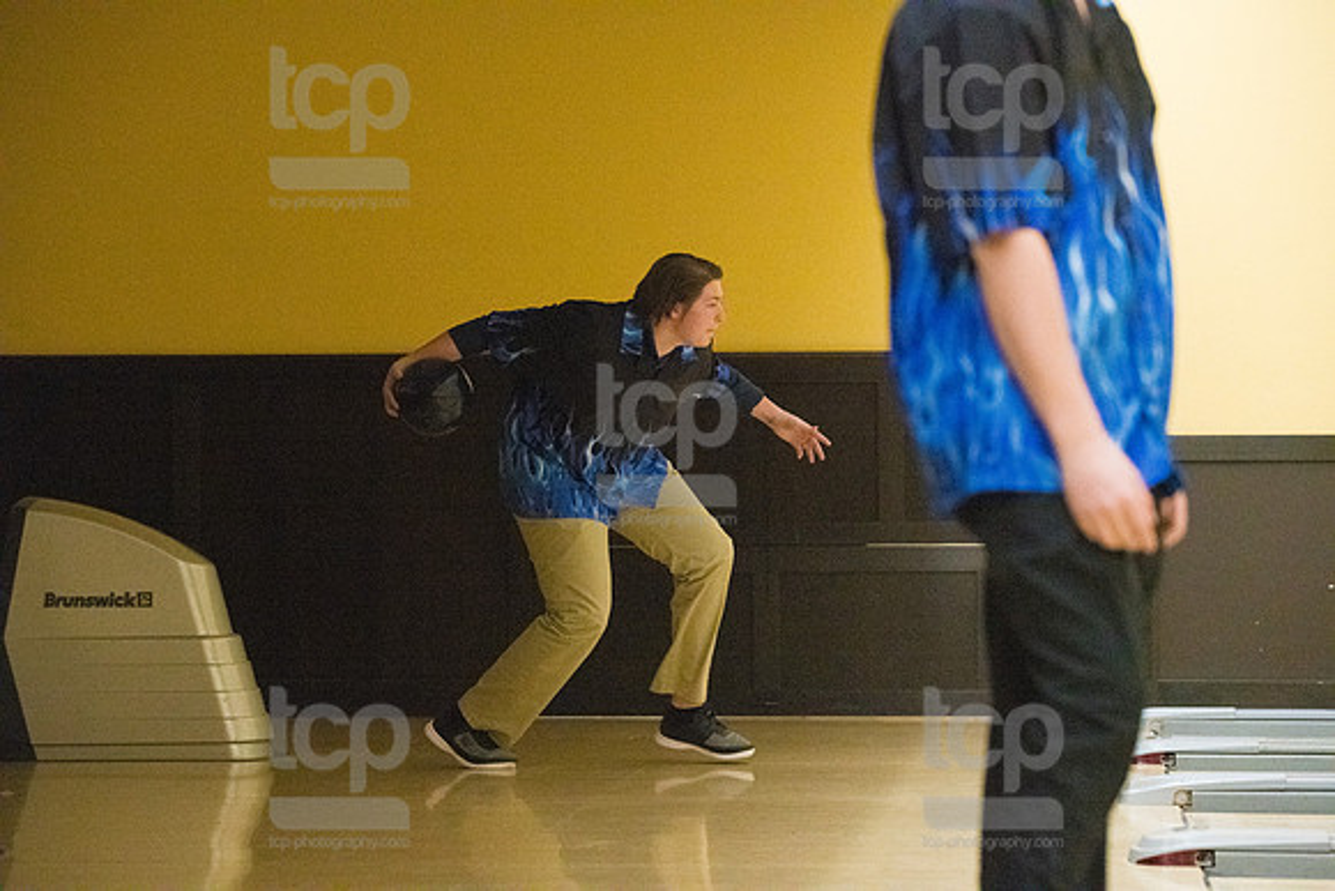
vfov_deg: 11.4
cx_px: 668
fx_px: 4451
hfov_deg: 17.1
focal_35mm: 120
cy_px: 446
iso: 10000
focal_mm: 120
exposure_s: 1/1000
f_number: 4.5
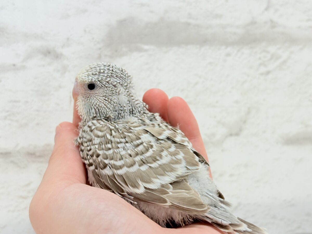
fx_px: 469
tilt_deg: -7.1
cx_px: 156
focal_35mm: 52
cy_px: 117
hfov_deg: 36.8
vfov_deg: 28.0
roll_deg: +0.7
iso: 80
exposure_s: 1/100
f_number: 1.6
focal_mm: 5.96
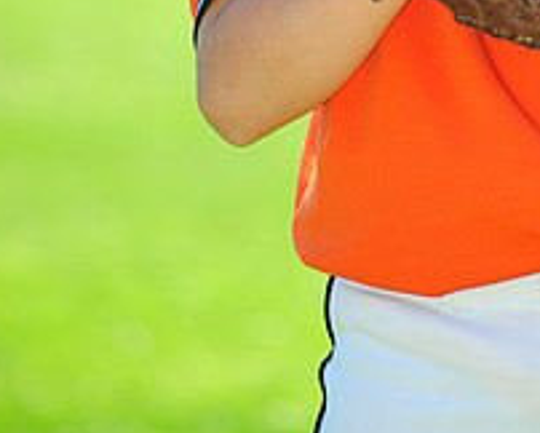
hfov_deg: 3.6
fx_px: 8607
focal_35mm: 538
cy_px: -321
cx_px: 500
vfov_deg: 2.9
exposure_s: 1/500
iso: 320
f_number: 5
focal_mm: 200
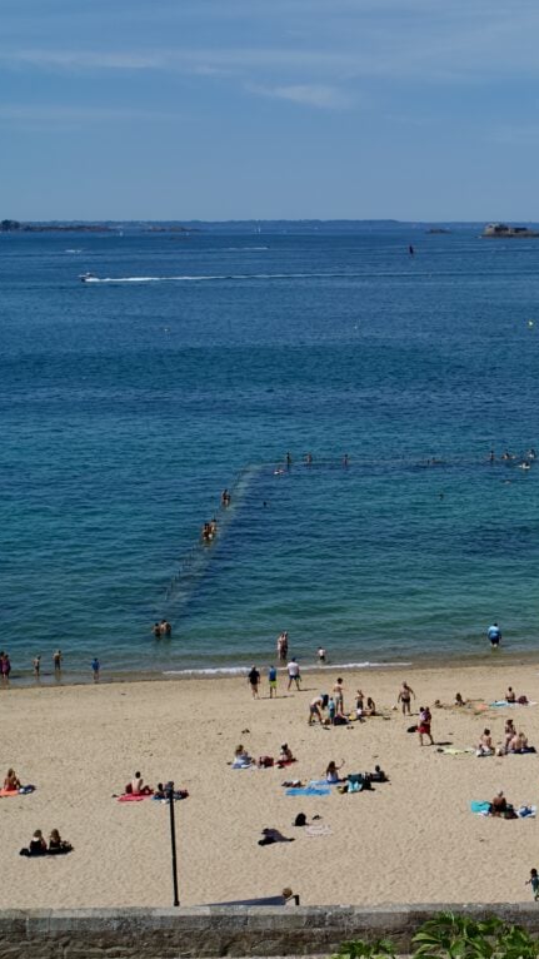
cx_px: 632
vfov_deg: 31.4
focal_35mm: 67
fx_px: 1702
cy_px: 480
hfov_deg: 17.2
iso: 100
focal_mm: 23
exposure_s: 1/500
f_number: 7.1
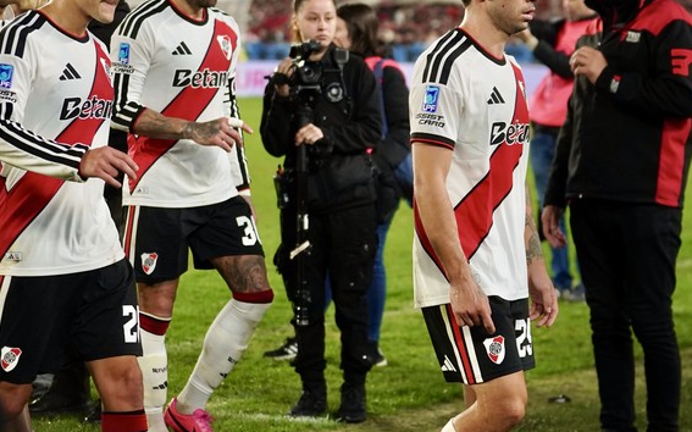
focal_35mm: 136
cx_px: 383
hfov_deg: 15.4
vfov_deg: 9.6
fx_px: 2564
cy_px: 149
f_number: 2.8
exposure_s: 1/1250
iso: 2000
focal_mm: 70
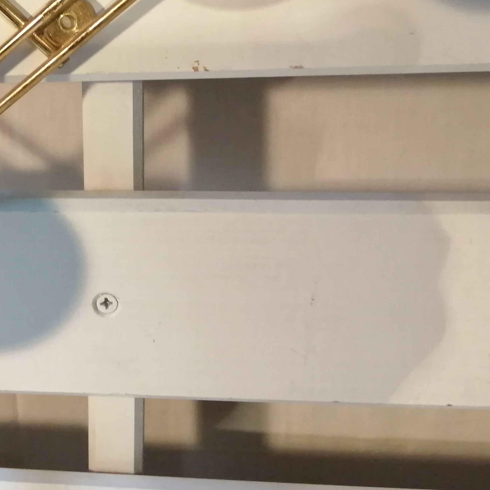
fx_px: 817
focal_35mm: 51
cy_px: 96
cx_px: 82
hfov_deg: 32.3
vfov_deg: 32.5
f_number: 1.8
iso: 250
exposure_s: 1/100
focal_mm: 3.46
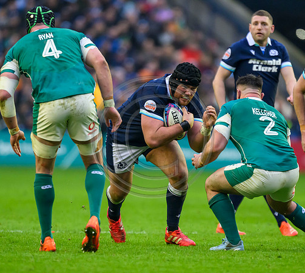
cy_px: 176
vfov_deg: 1.9
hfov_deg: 2.1
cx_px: 148
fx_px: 8196
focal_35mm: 867
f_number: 4
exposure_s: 1/1250
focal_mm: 560
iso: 4000
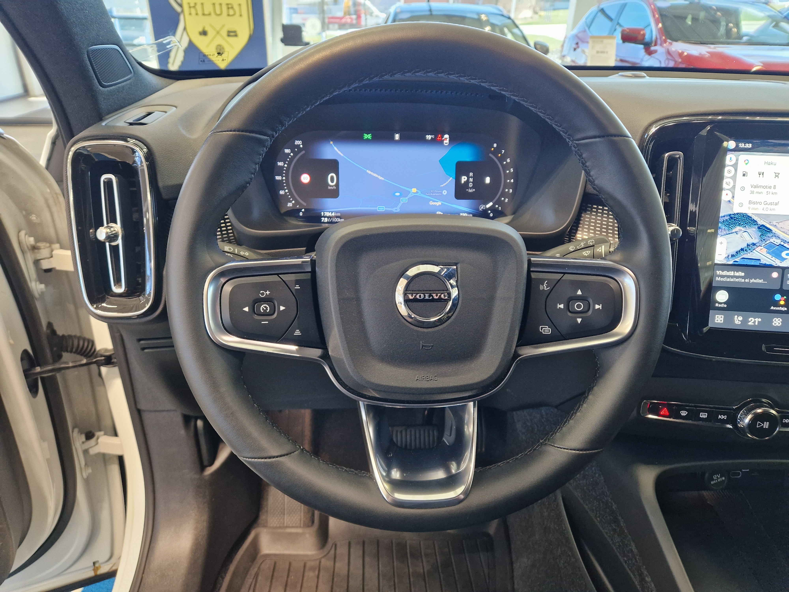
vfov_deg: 58.9
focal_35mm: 23
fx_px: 524
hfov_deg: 73.9
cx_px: 394
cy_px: 296
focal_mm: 5.4
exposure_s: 1/100
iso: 320
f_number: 1.8
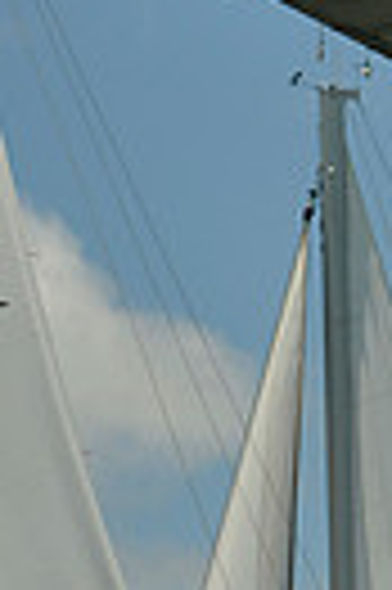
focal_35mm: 311
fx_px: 5093
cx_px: 223
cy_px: 748
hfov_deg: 4.4
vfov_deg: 6.6
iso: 280
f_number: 13
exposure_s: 1/800
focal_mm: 70
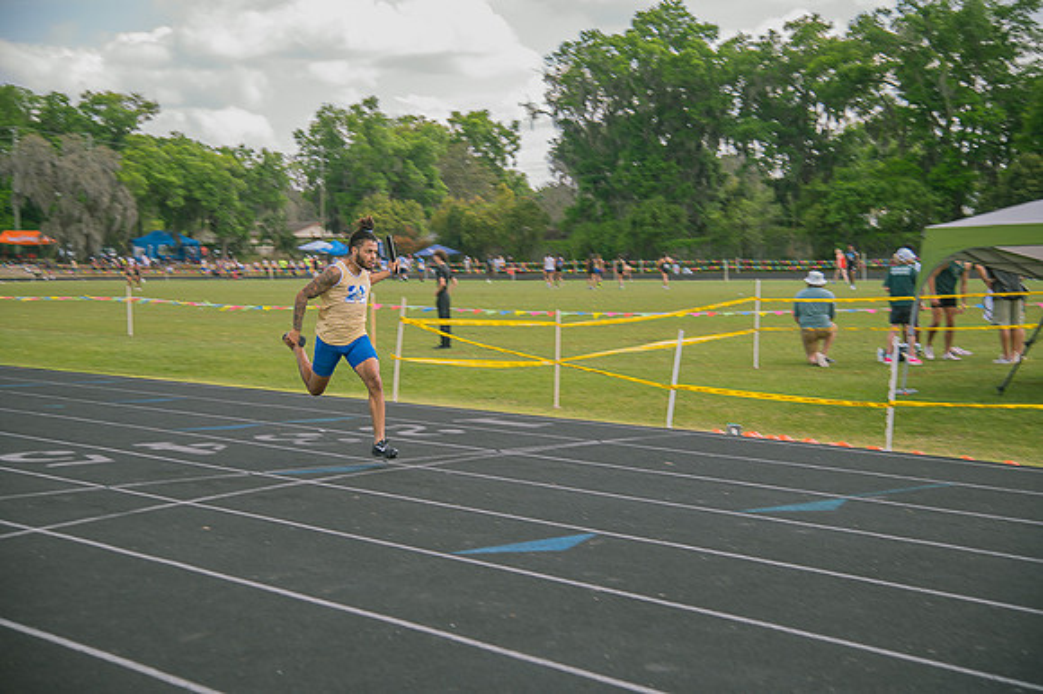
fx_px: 1593
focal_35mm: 55
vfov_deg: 24.6
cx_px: 522
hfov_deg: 36.3
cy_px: 347
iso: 200
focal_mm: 55
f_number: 4
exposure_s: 1/200
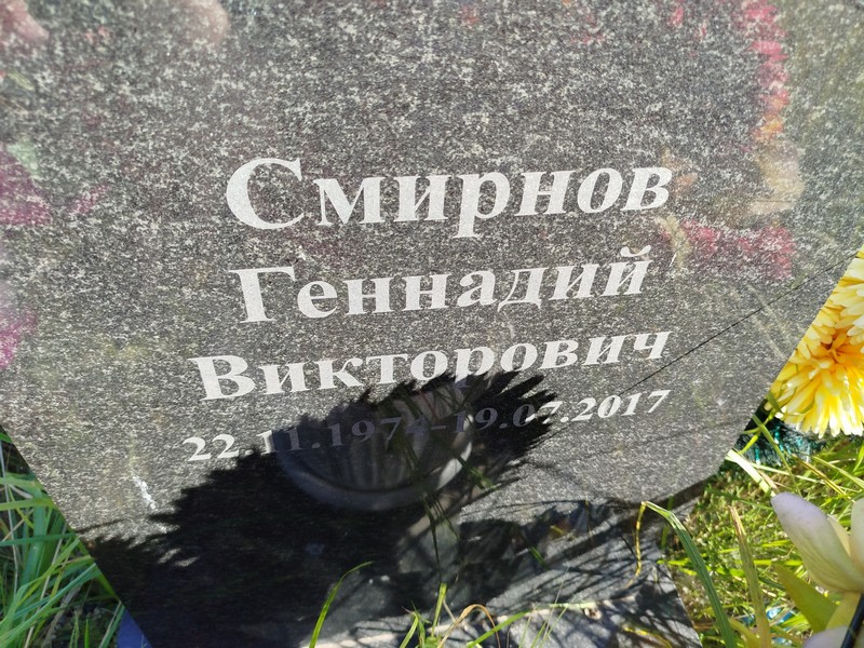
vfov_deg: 56.8
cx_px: 432
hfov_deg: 71.6
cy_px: 324
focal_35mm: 24
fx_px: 599
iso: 50
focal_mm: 5.31
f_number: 1.7
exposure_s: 1/215
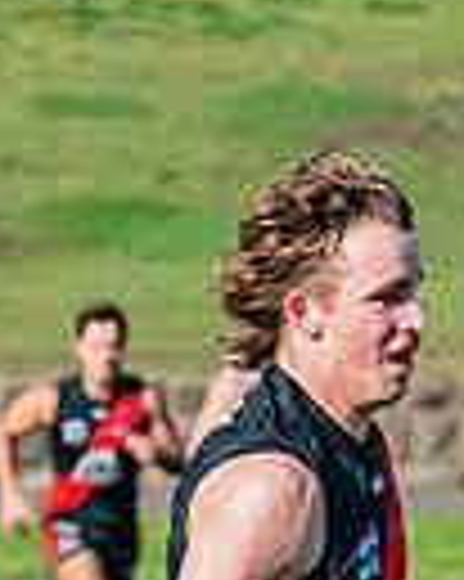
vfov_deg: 1.3
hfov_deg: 1.0
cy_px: 851
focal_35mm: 1528
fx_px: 26260
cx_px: 988
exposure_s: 1/1600
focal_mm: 210
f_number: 9
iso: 800
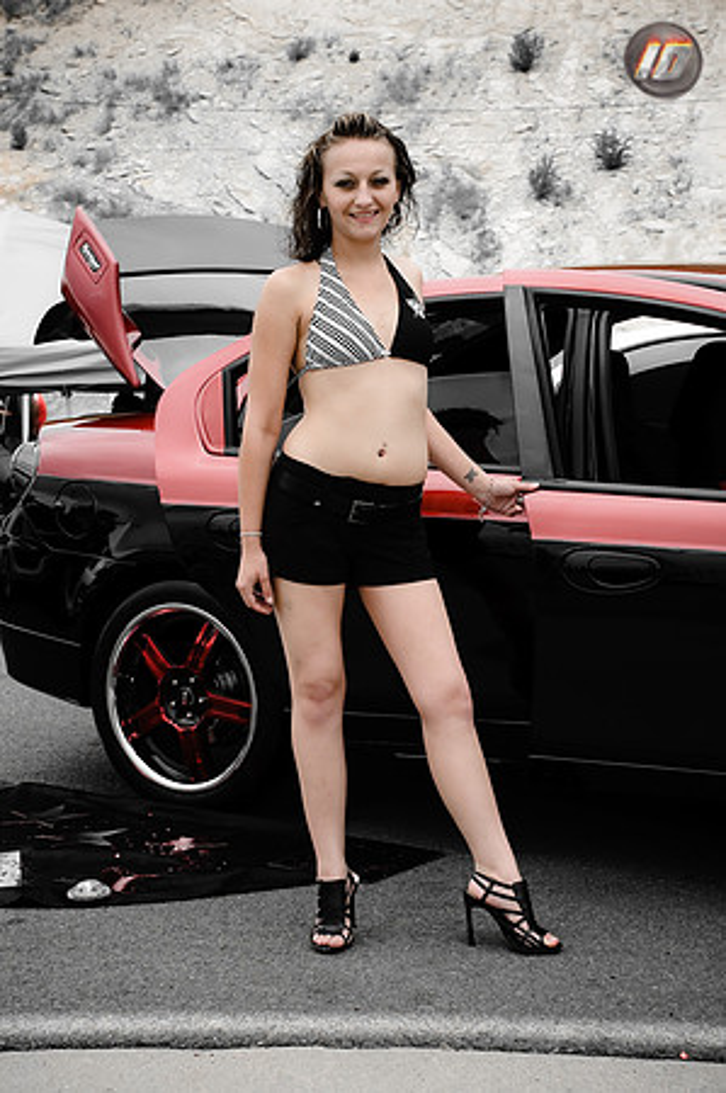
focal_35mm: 60
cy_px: 546
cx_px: 363
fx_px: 1819
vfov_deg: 33.4
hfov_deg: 22.6
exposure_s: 1/250
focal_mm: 40
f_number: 6.3
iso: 200
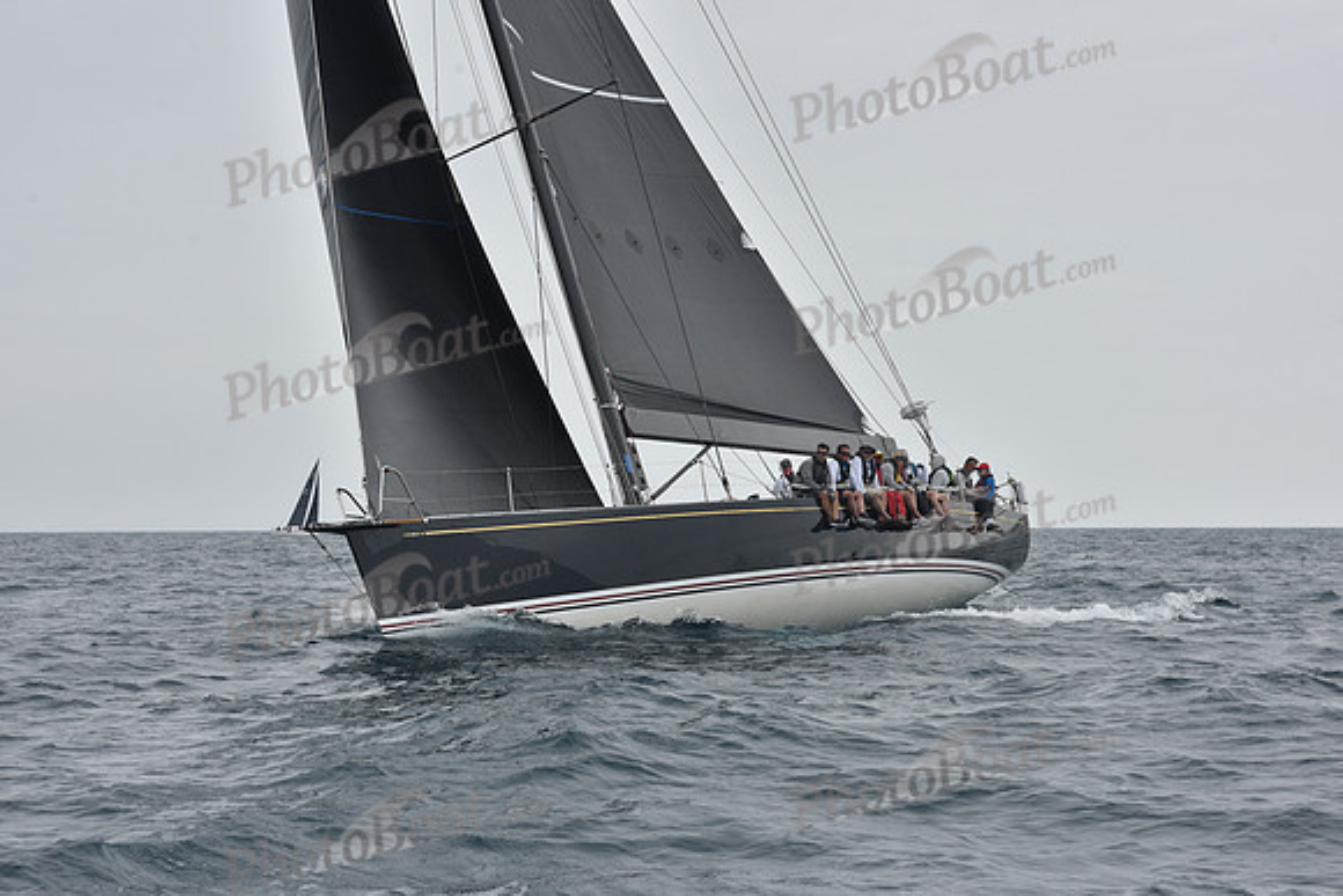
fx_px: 3657
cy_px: 448
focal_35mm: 98
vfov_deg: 14.0
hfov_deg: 20.8
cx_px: 672
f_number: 10
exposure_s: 1/800
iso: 250
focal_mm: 98
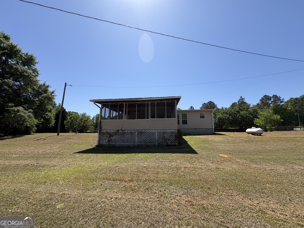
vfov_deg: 85.7
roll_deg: +2.0
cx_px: 152
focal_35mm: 14
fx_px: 123
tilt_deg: +11.2
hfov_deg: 102.1
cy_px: 114
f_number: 2.2
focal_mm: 2.22
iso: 50
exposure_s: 1/1880
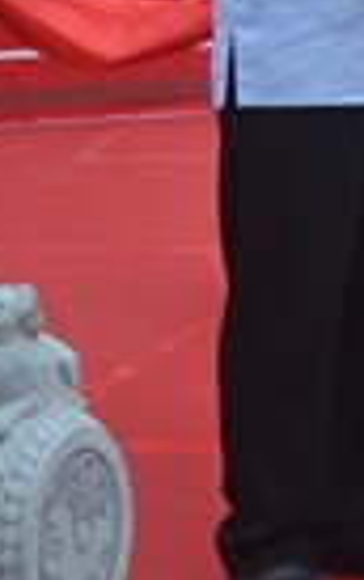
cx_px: 622
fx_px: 3180
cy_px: -95
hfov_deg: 6.4
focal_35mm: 201
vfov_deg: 10.3
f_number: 5.6
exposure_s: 1/125
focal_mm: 36
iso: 140
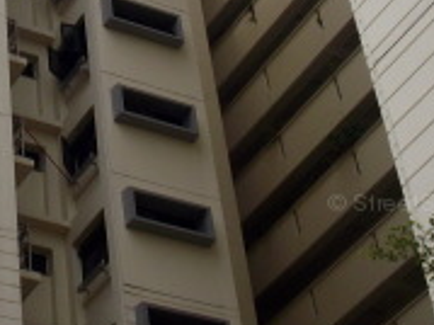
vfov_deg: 12.7
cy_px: -36
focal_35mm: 114
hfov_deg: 17.0
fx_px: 1428
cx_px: 24
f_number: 5.6
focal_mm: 6.2
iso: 80
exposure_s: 1/640
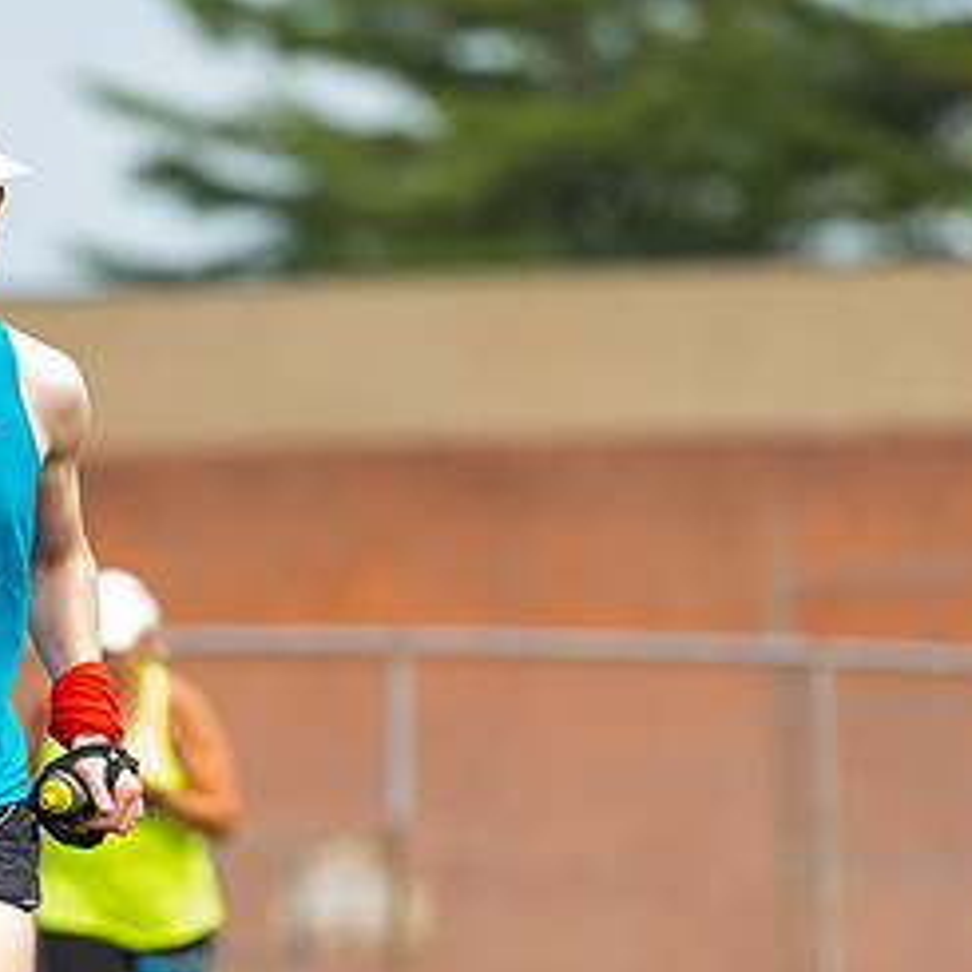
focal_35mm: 460
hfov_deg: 3.8
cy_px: 496
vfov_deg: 3.8
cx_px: 183
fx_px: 14613
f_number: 2.8
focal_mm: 200
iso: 800
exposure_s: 1/4000
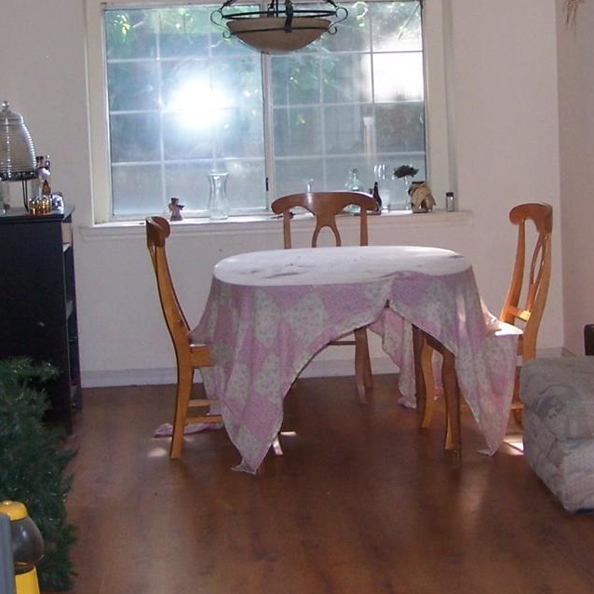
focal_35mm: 79
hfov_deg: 21.9
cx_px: 357
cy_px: 169
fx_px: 1534
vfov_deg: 21.8
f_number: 2.8
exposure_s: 1/60
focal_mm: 6.3
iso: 140
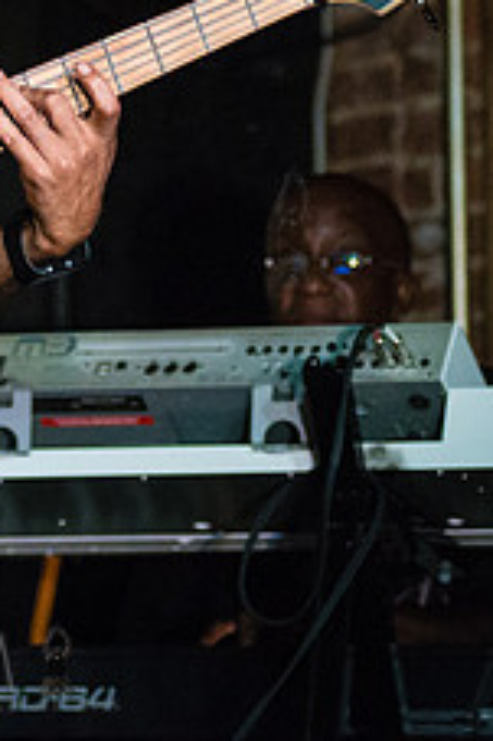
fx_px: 6727
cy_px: -24
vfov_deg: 6.3
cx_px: -281
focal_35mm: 327
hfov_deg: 4.2
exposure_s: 1/320
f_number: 2.8
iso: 4000
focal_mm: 105
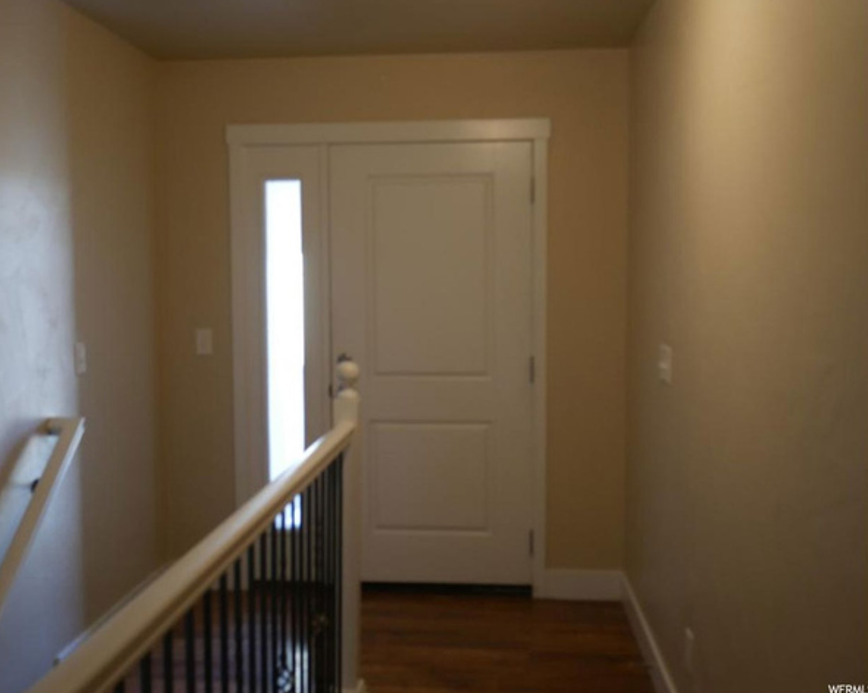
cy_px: 344
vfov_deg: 39.1
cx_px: 406
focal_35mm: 38
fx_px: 976
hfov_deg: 47.9
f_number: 4
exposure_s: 1/60
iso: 800
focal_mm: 18
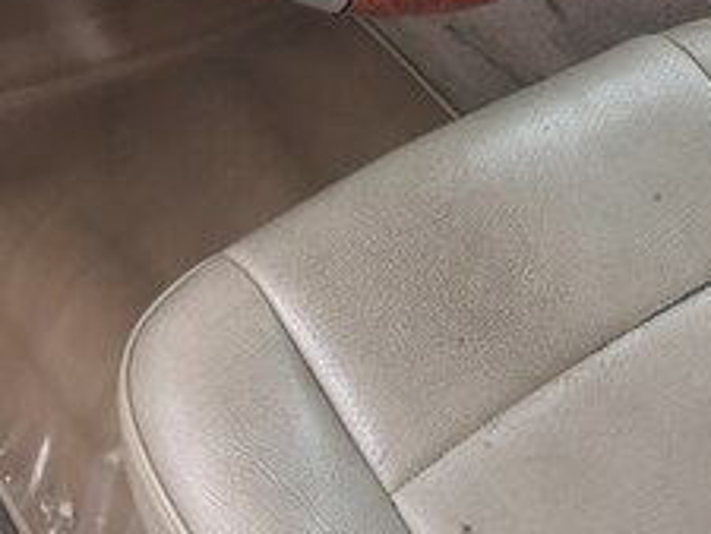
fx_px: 1747
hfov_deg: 22.8
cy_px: -175
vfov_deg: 16.4
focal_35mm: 85
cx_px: 537
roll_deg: -4.3
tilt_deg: -39.6
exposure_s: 1/132
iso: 32
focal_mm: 4.15
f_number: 2.2
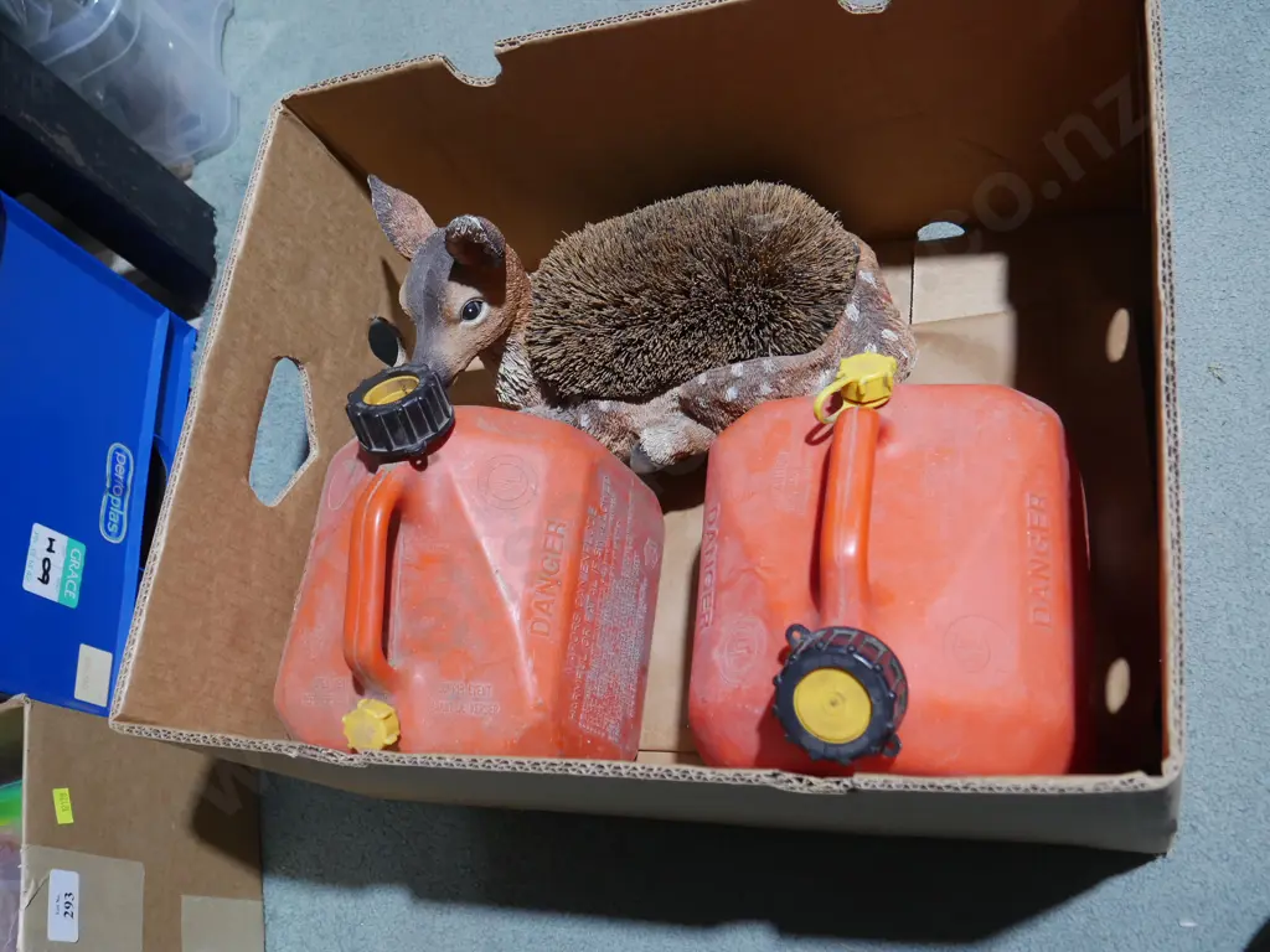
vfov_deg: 41.8
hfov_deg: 54.0
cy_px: 476
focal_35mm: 34
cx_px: 635
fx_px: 1247
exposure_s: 1/60
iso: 640
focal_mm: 17
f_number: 4
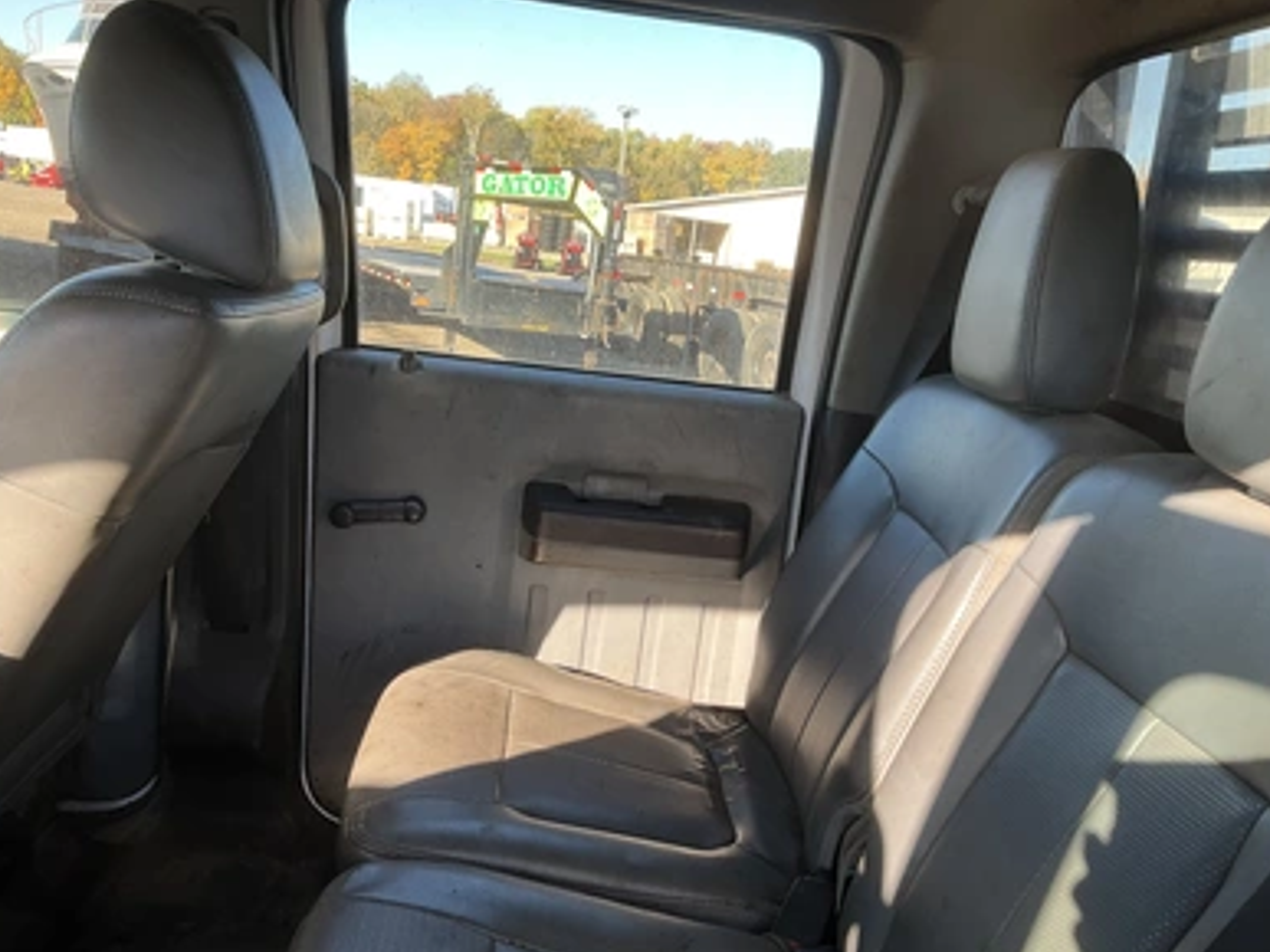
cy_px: 483
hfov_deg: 60.0
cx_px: 633
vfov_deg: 46.8
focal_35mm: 30
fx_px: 1100
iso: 20
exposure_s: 1/122
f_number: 1.8
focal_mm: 3
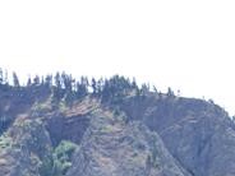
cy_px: 335
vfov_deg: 5.4
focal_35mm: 269
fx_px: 1826
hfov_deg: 7.3
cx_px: -92
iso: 64
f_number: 3.2
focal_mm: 10.5
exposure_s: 1/320
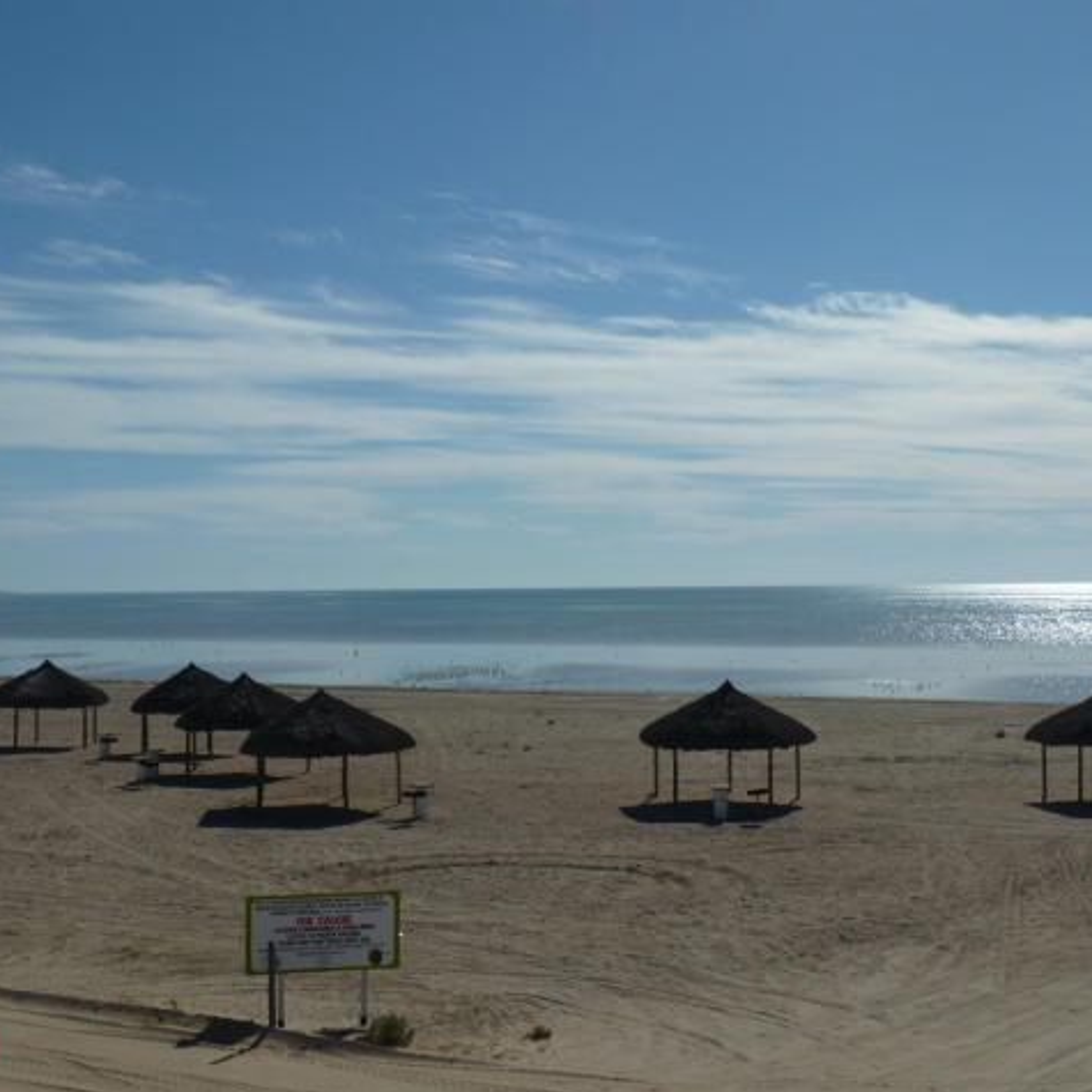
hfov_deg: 34.0
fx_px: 1785
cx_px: 526
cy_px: 549
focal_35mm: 50
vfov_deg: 34.0
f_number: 6.3
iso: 80
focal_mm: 6.9
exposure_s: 1/1000
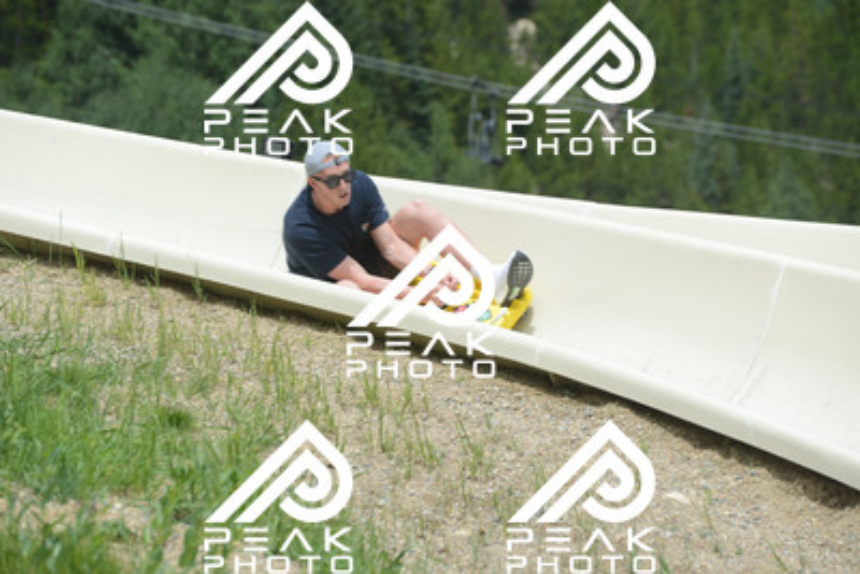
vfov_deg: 7.0
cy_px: 287
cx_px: 430
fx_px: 4660
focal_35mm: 195
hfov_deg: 10.5
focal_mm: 195
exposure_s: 1/640
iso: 200
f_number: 6.3
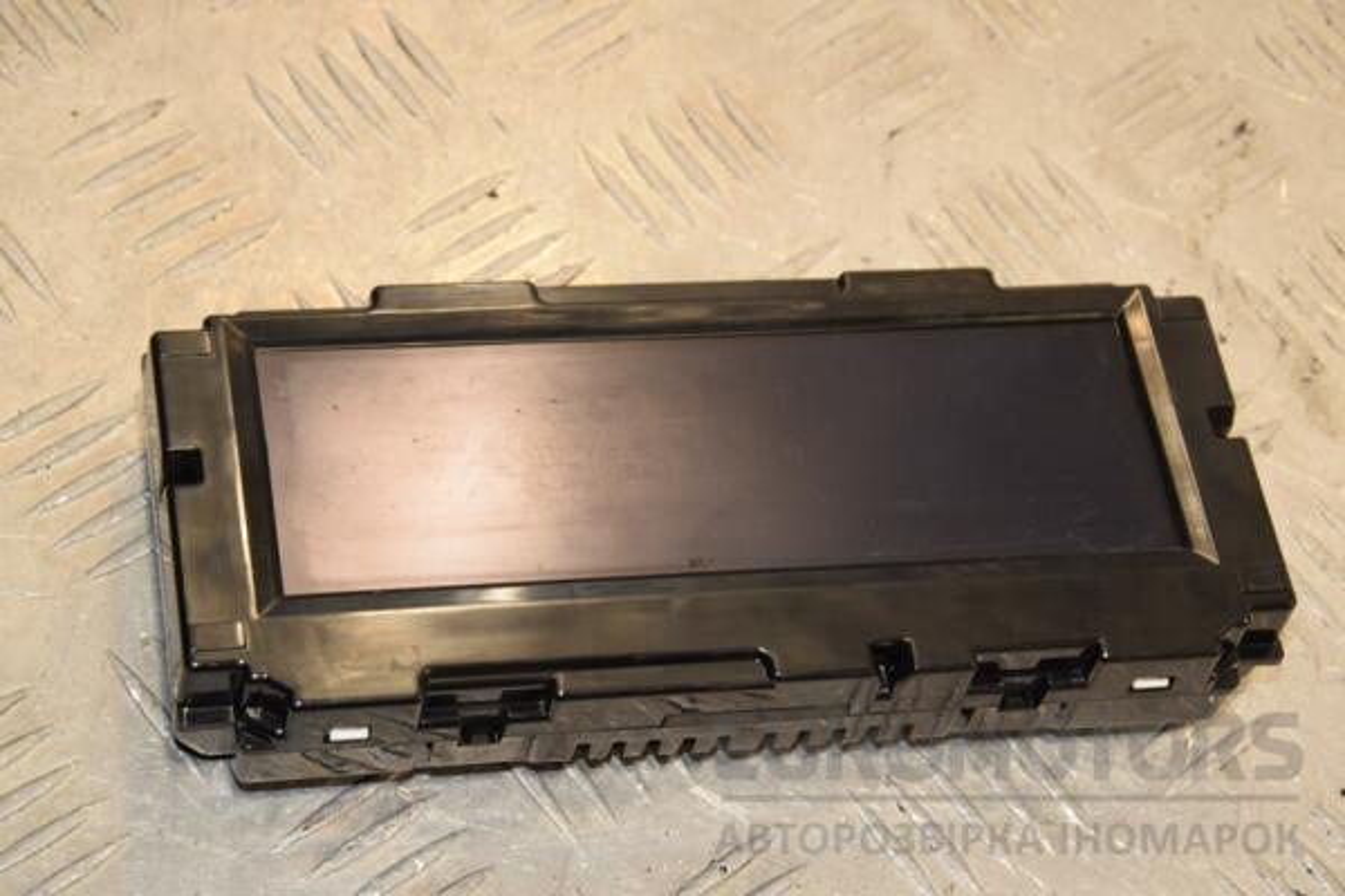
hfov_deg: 20.6
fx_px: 3698
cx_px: 672
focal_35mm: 99
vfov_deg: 13.8
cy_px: 448
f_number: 8
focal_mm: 66
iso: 800
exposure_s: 1/200
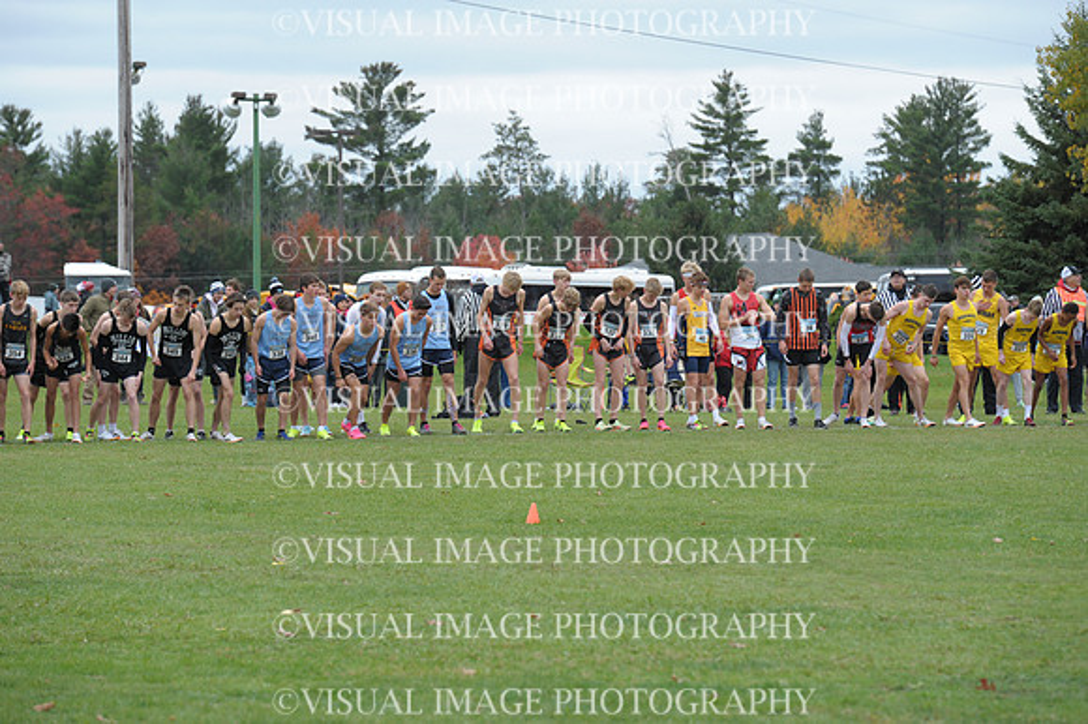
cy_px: 362
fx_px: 6041
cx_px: 544
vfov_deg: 6.9
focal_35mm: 200
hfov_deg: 10.3
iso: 1000
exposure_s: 1/800
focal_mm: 200
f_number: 6.3
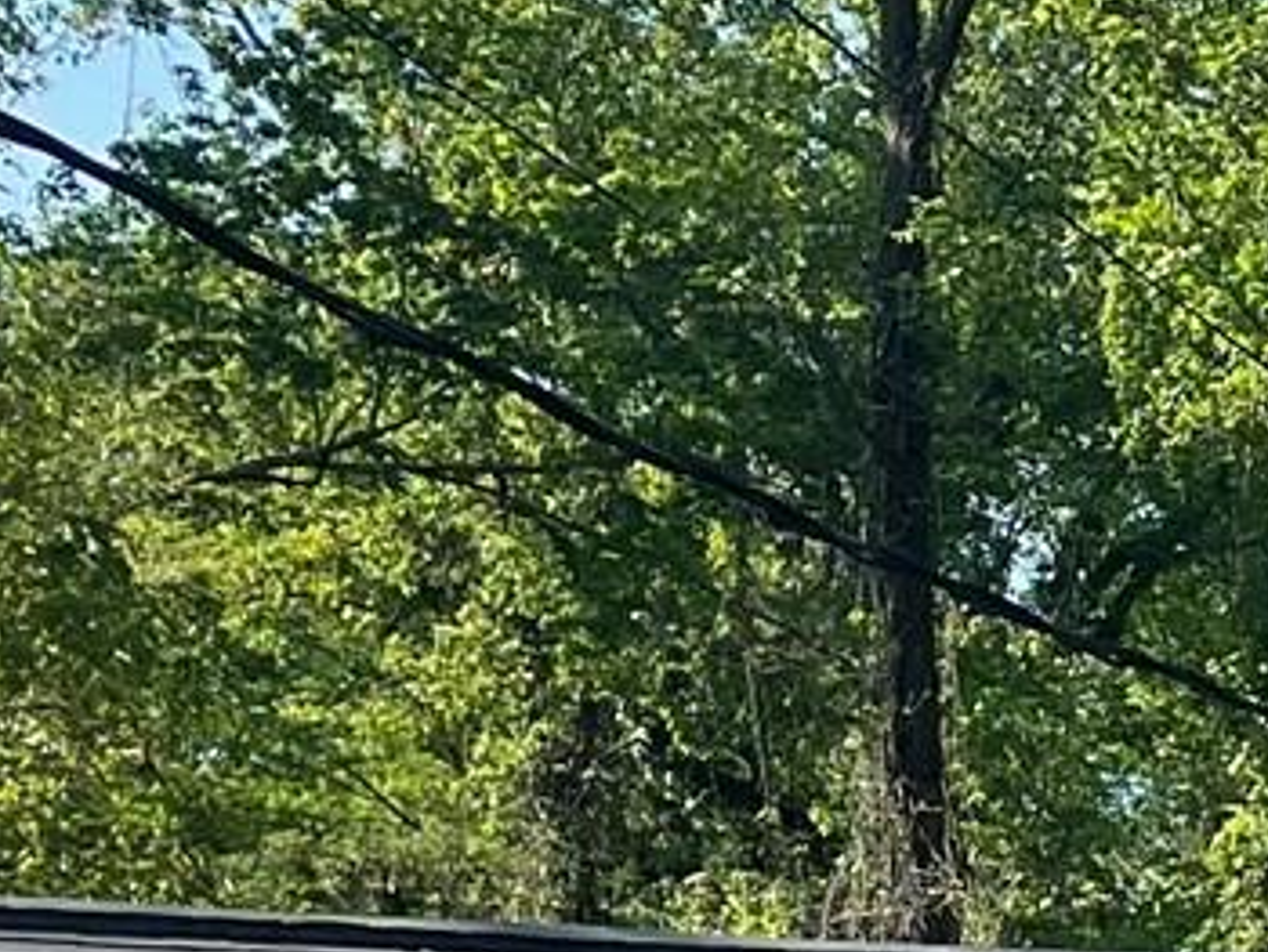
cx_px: 3264
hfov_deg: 10.7
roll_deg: +0.7
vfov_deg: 9.4
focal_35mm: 152
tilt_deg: +0.2
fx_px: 5572
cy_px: 1633
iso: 32
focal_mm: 4.2
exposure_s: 1/1366
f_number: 1.6
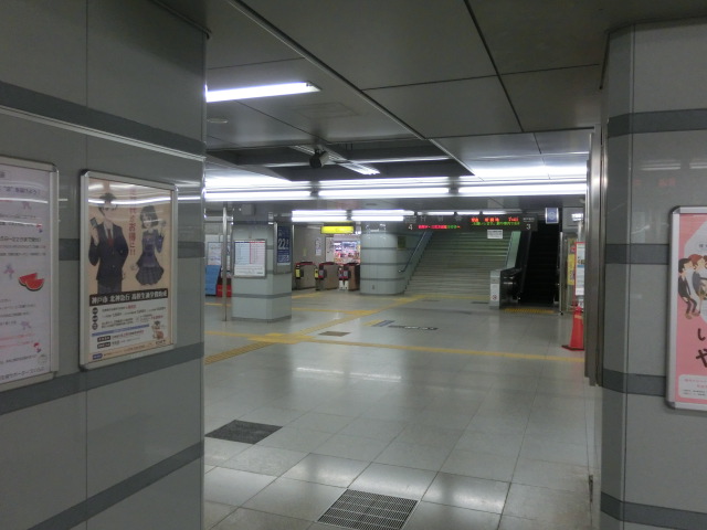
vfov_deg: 49.7
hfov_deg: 63.4
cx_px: 354
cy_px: 265
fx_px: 572
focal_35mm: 28
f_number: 3
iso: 320
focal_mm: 5
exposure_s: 1/125
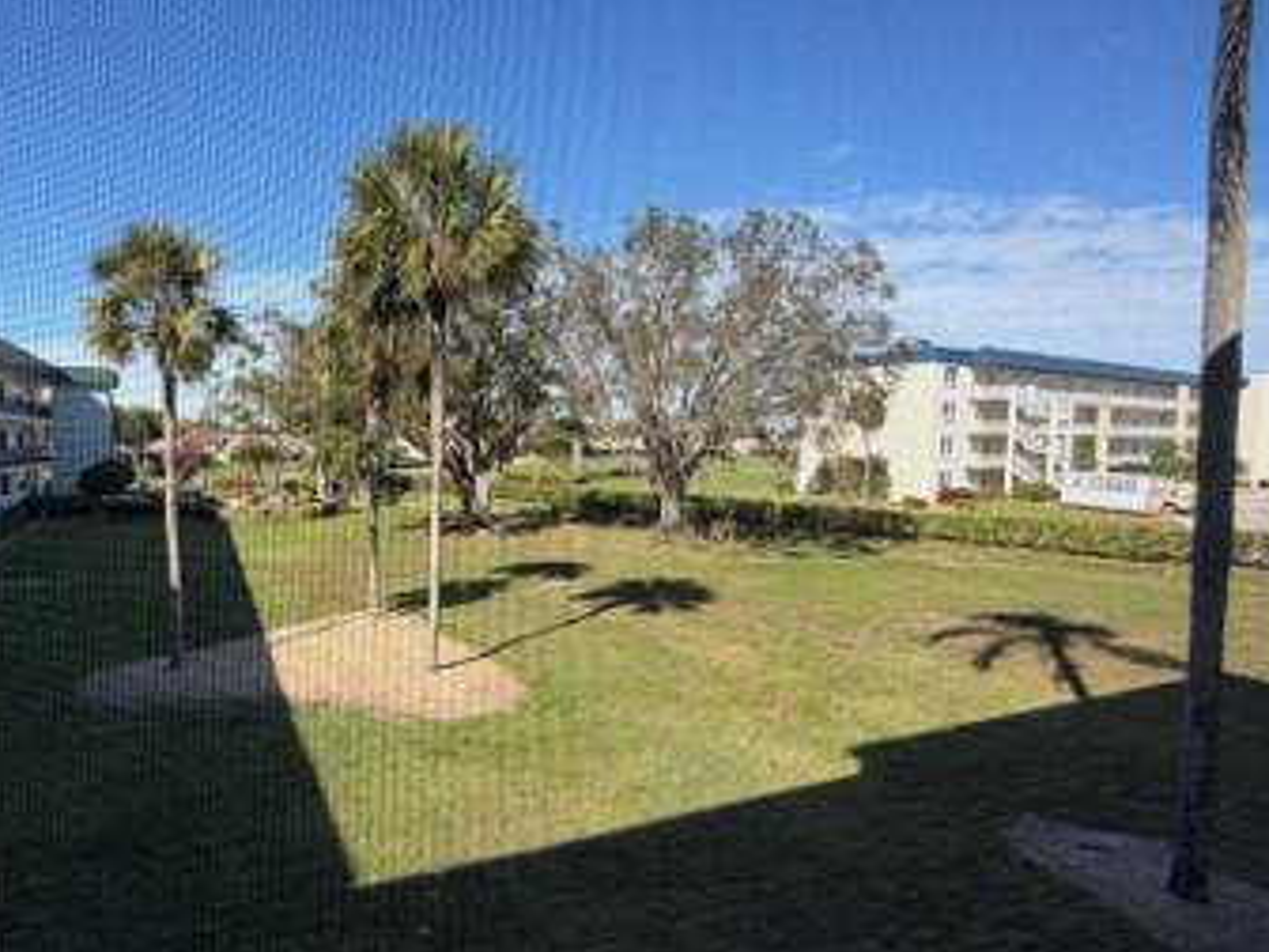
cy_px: 495
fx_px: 733
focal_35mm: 20
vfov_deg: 65.9
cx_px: 495
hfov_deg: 80.6
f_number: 2.2
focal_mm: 2.22
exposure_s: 1/638
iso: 40
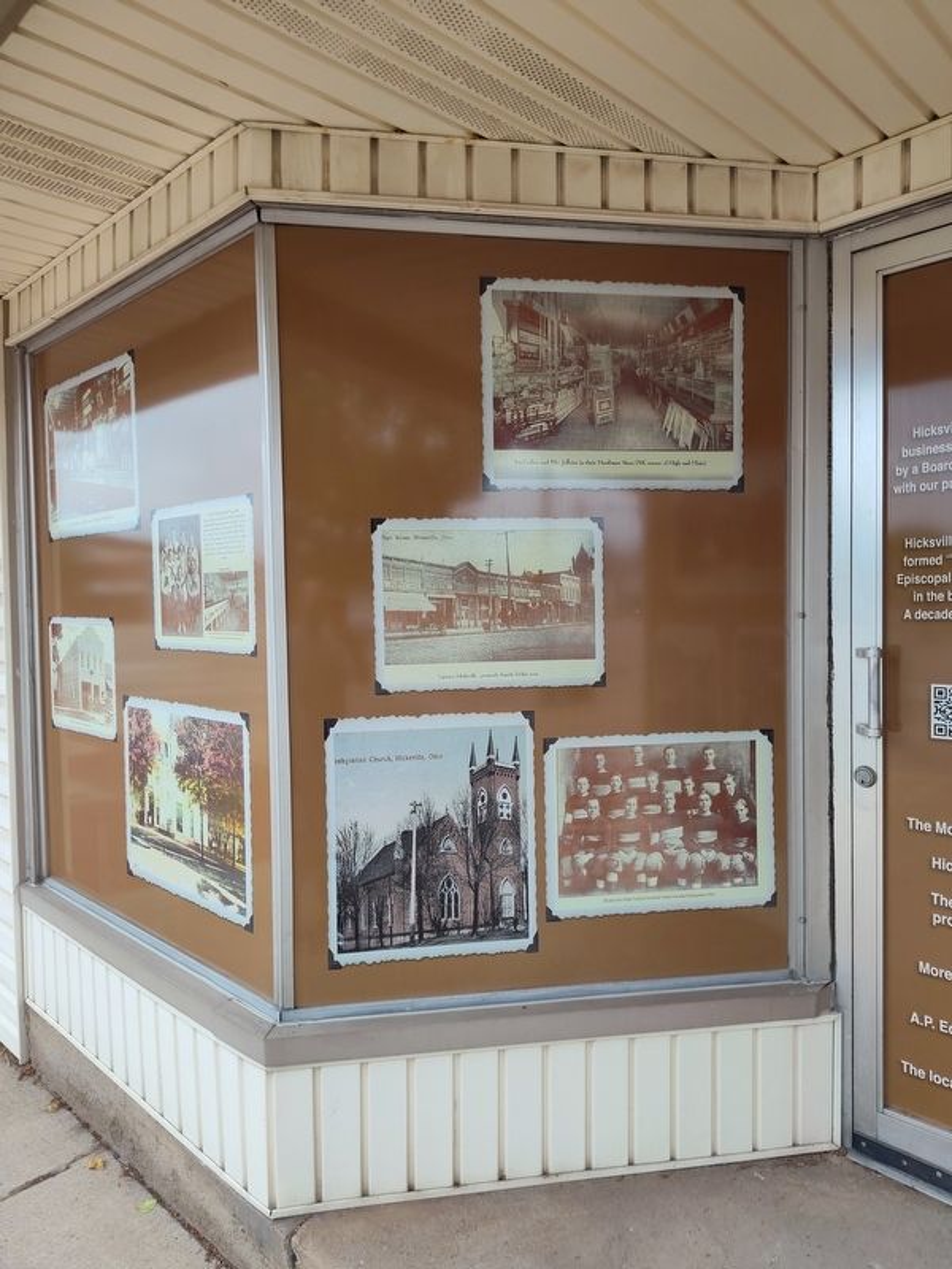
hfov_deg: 58.9
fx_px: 843
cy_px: 634
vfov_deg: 73.9
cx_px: 476
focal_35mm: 23
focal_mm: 5.56
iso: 102
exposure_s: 1/200
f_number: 1.8
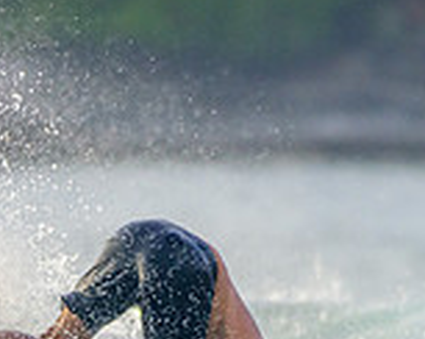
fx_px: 27499
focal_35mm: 2189
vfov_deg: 0.7
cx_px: 122
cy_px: 376
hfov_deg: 0.9
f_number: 5.6
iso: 450
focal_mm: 500
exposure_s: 1/2000
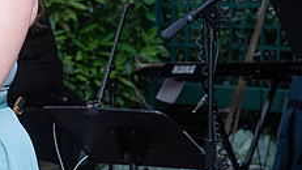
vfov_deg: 6.4
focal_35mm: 190
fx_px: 1522
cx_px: -42
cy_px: 30
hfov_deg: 11.2
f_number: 5.6
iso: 1250
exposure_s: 1/250
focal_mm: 67
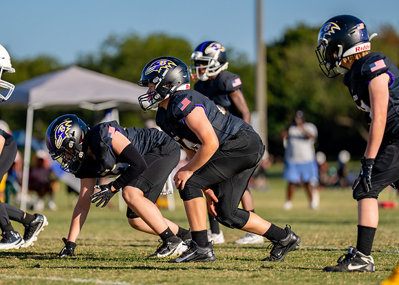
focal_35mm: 306
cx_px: 155
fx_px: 3462
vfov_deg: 4.7
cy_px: 151
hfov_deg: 6.6
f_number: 2.8
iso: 160
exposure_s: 1/3200
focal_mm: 200
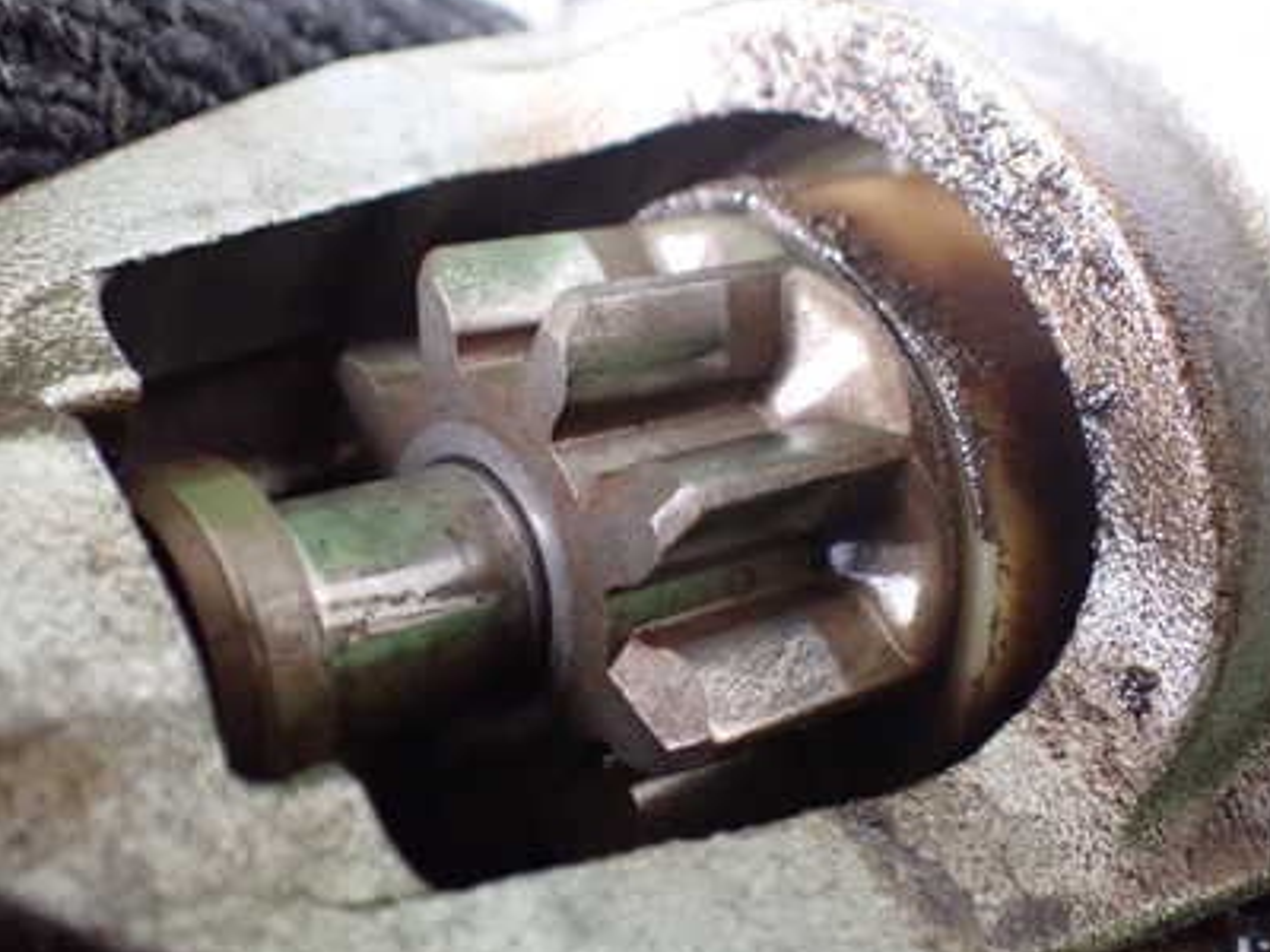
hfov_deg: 42.1
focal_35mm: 45
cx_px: 641
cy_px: 466
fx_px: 1651
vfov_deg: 32.2
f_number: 2.3
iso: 1000
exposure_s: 1/30
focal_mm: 5.4
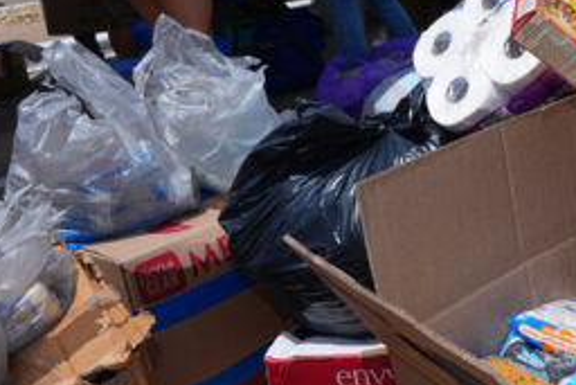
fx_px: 768
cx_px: 526
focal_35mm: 48
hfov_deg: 38.1
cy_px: 79
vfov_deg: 27.6
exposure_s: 1/1600
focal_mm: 16
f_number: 6.3
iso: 200
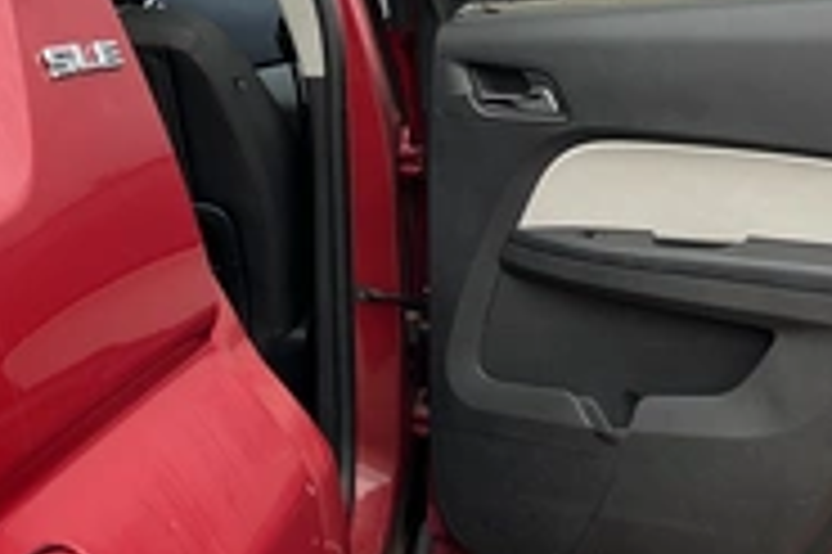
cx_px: 481
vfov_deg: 21.4
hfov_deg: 31.9
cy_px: 185
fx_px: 1455
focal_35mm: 63
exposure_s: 1/130
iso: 16
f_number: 1.8
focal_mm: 3
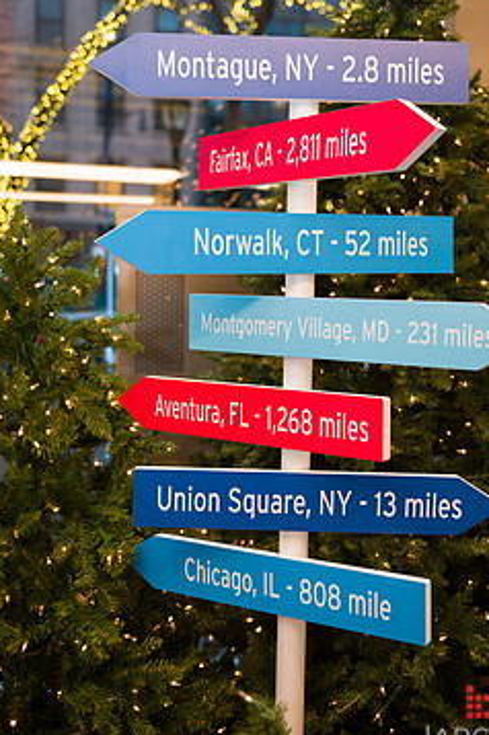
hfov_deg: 30.3
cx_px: 303
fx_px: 898
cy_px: 328
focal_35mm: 44
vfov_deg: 44.5
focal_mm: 35
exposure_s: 1/125
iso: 400
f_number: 3.2
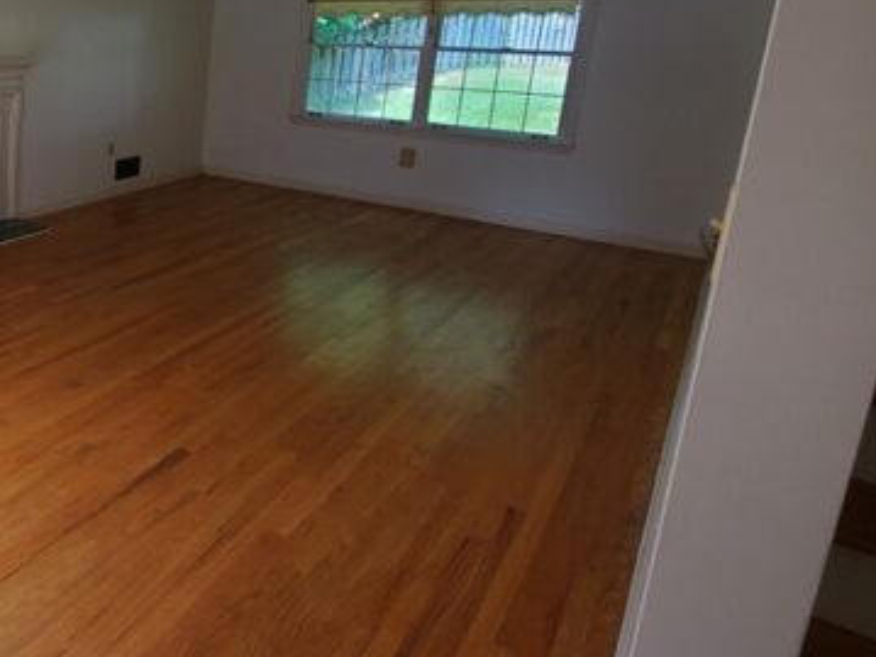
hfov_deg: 50.1
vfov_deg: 47.1
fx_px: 734
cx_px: 0
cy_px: 198
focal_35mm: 29
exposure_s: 1/60
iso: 50
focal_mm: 1.8
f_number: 2.2
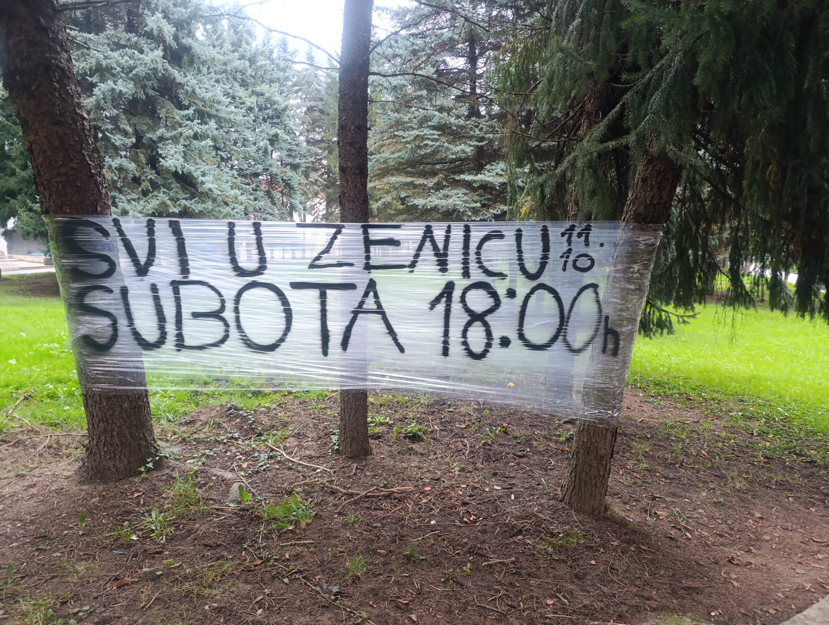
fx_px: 552
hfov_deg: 73.8
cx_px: 414
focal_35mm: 23
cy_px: 312
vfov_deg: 59.0
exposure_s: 1/100
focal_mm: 6.14
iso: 640
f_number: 1.6
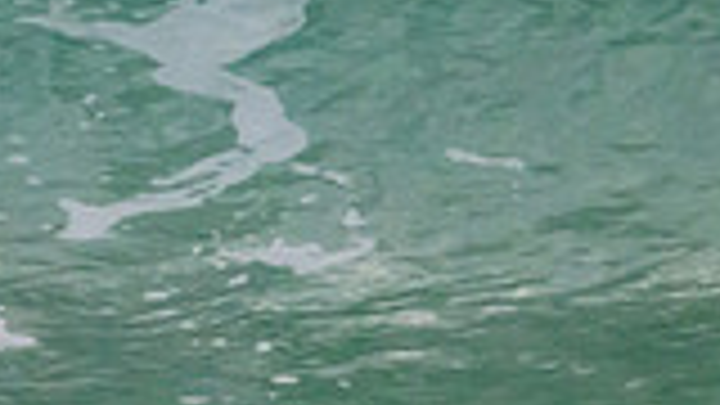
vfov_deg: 0.4
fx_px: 58172
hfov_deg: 0.7
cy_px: -304
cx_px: -482
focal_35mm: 3047
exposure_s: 1/2000
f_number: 11
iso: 12800
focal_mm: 800
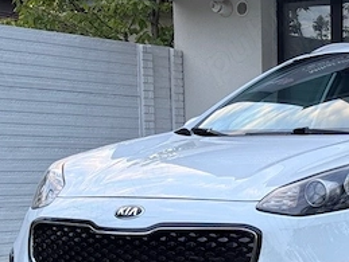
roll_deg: +0.9
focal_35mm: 111
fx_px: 1121
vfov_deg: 13.3
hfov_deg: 17.3
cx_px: 345
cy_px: 228
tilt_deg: -3.4
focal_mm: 6.76
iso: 50
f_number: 1.78
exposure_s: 1/121
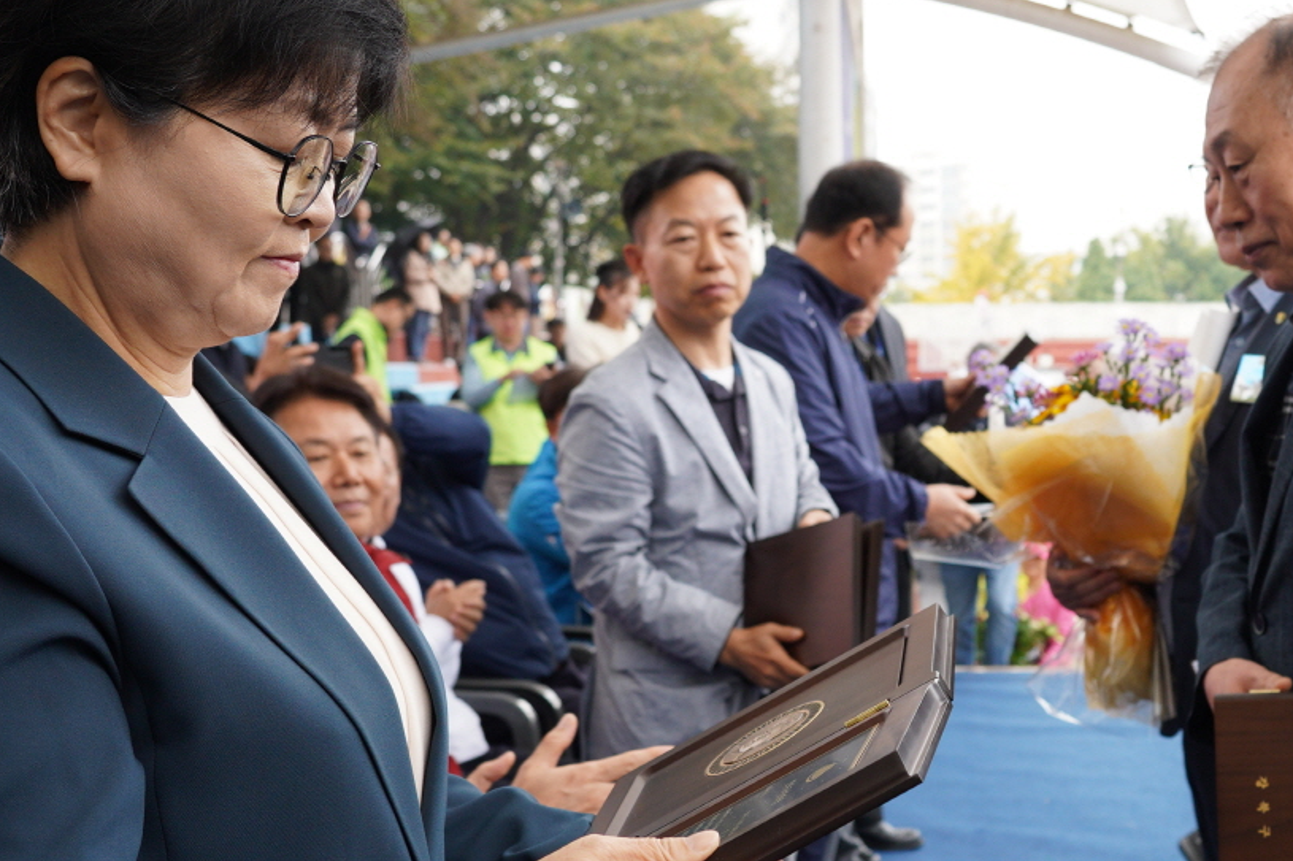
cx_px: 923
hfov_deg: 36.9
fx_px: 1903
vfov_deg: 25.4
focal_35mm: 53
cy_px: 538
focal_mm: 24
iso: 500
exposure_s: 1/125
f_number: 4.5
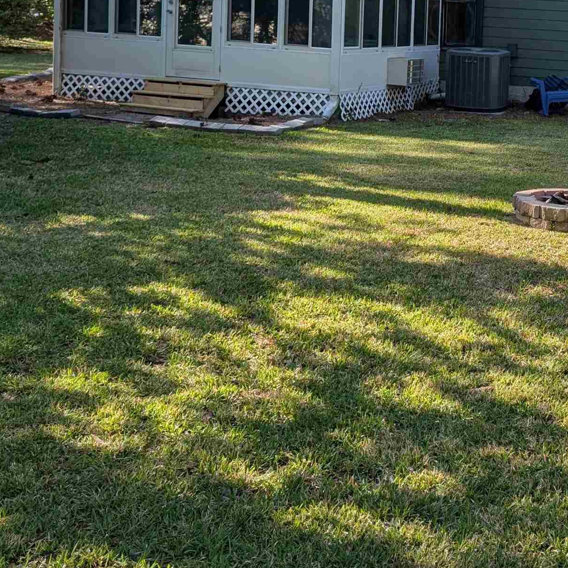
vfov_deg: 30.6
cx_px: 531
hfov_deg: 30.0
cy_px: 92
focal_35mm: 54
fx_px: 1002
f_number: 1.68
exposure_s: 1/571
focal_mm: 6.9
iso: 20
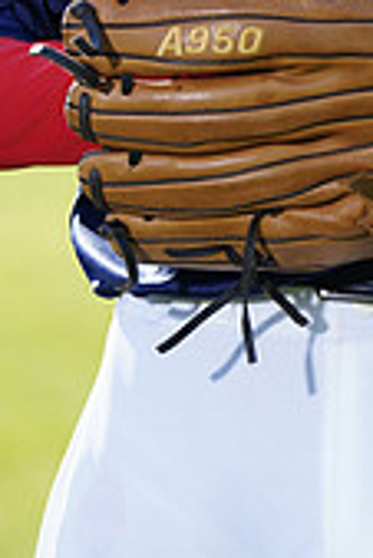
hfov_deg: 2.1
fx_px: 9988
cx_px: 368
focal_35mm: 644
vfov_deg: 3.2
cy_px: -215
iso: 100
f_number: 5
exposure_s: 1/250
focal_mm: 188
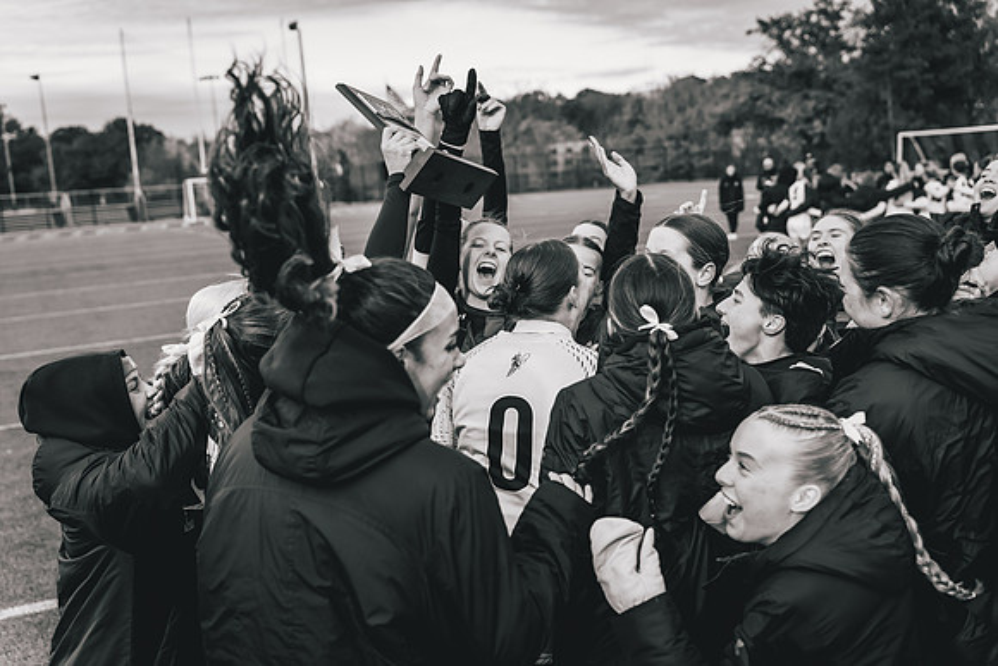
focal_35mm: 35
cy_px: 333
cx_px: 499
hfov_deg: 54.4
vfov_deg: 37.9
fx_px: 970
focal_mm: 35
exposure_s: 1/1600
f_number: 2.8
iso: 800
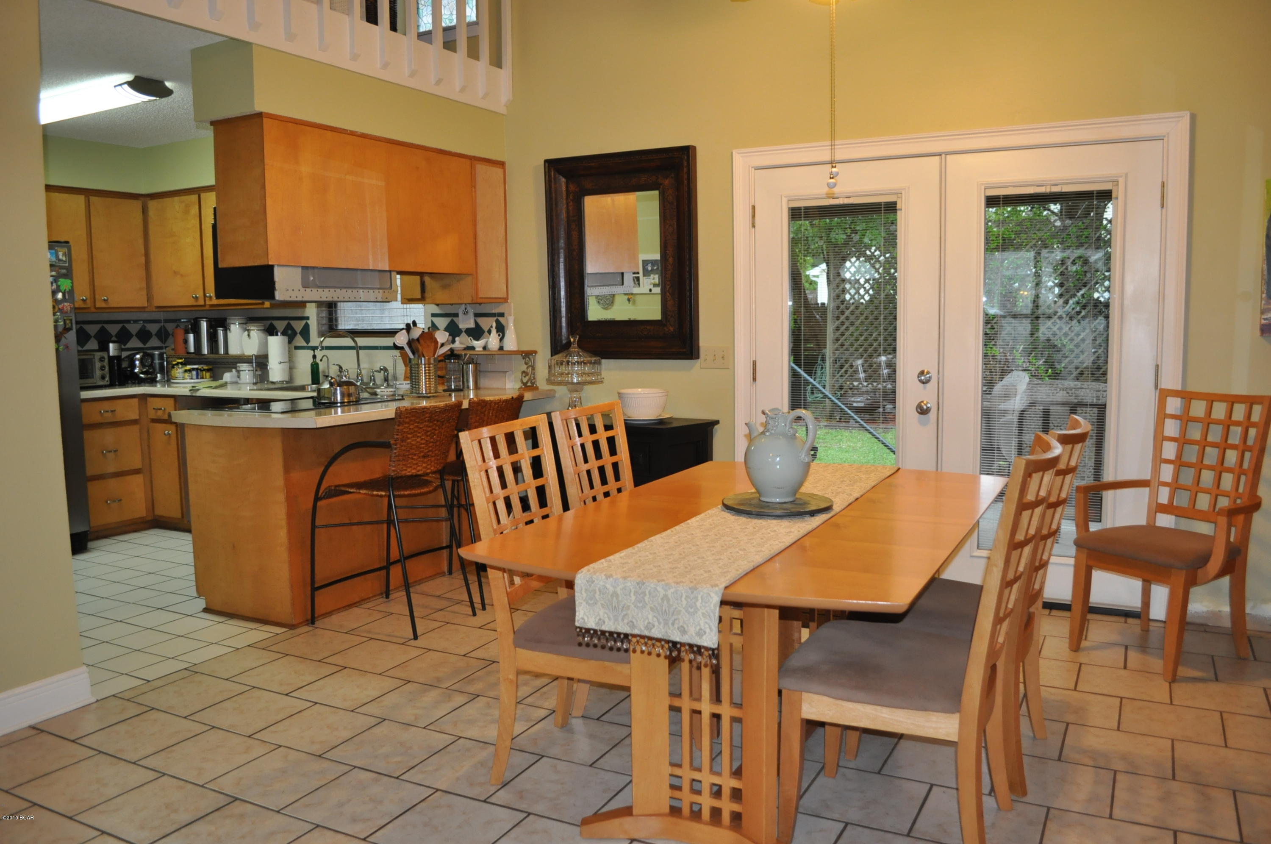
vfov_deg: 47.8
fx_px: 952
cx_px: 636
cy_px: 422
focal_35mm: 27
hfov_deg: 67.4
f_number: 3.5
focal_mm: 18
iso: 800
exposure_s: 1/60
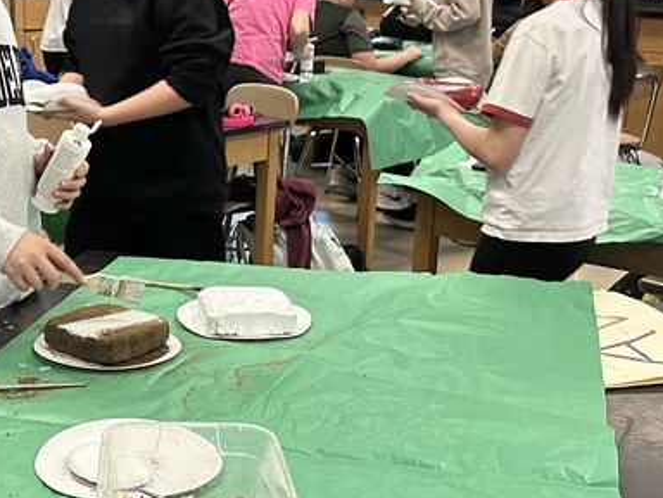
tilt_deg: -20.1
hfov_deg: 30.0
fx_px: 1226
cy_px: 308
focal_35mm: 64
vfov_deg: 22.9
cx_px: 200
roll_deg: -2.0
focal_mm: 6.86
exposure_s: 1/60
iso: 400
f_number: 1.78
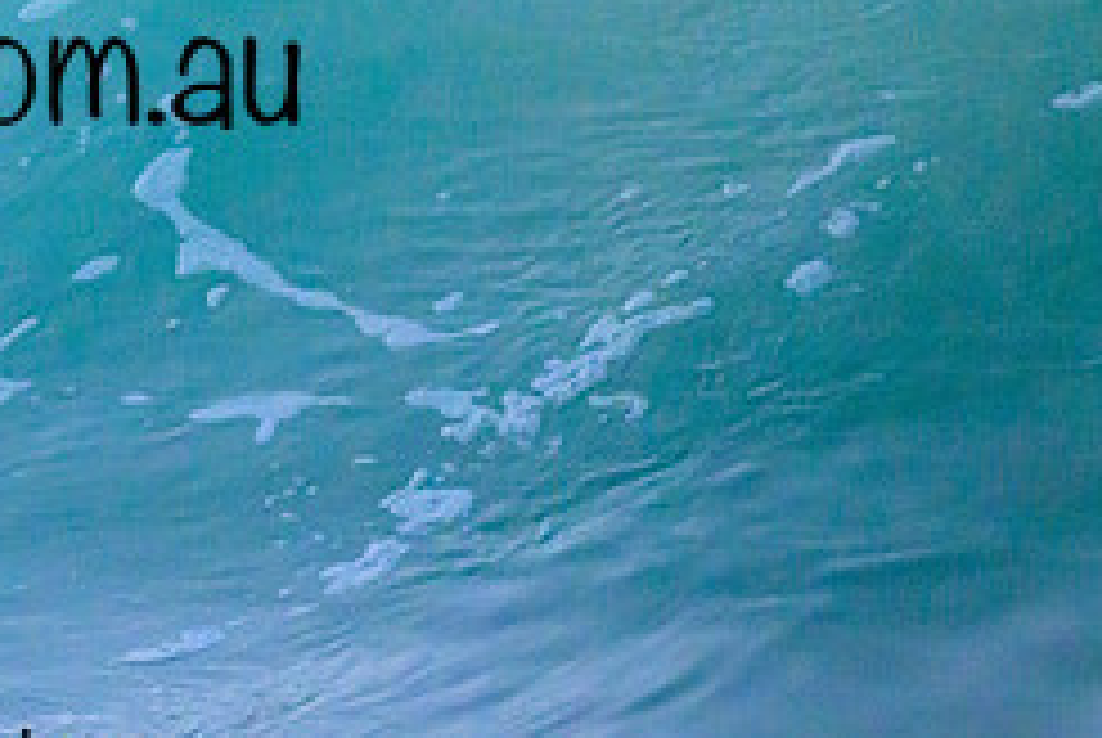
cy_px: -145
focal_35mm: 2458
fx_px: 75331
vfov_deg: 0.6
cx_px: -507
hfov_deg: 0.8
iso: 3600
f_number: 6.3
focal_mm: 800
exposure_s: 1/400
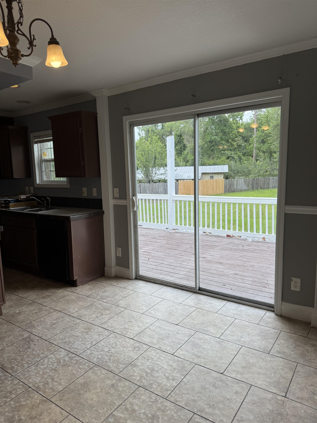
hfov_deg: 56.8
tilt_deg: -7.7
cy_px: 212
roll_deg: +0.9
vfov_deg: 71.6
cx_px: 158
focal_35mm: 24
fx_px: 293
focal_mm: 6.76
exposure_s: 1/567
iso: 80
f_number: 1.78
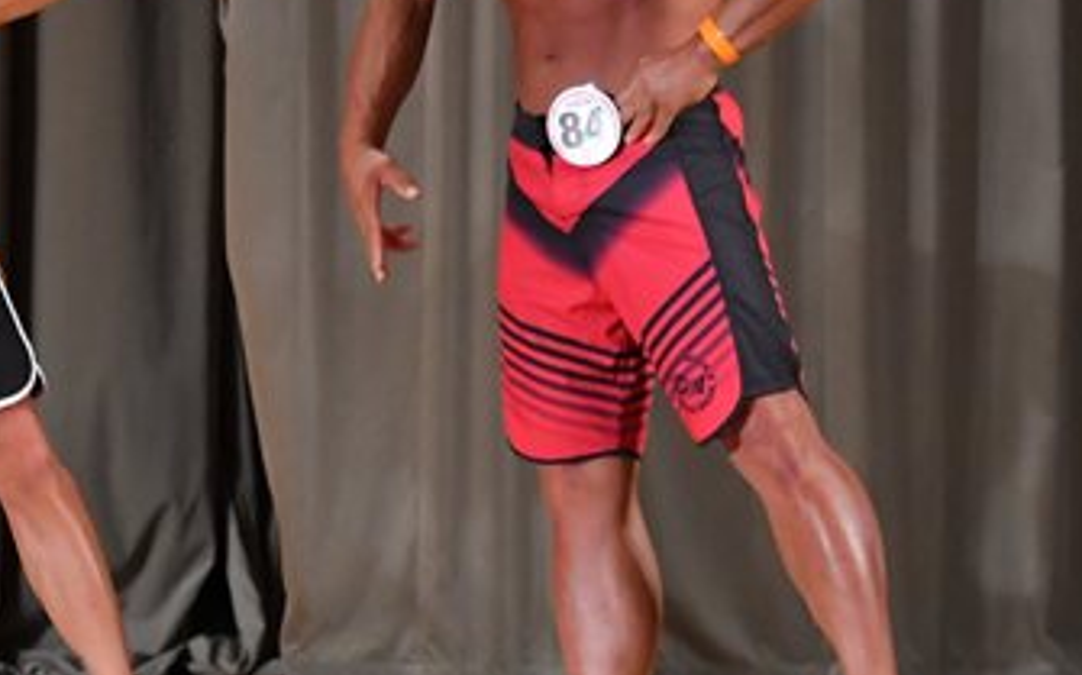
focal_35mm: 530
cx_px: -21
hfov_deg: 4.0
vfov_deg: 2.5
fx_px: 15621
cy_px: 216
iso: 4000
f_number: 5.6
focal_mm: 150
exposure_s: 1/400
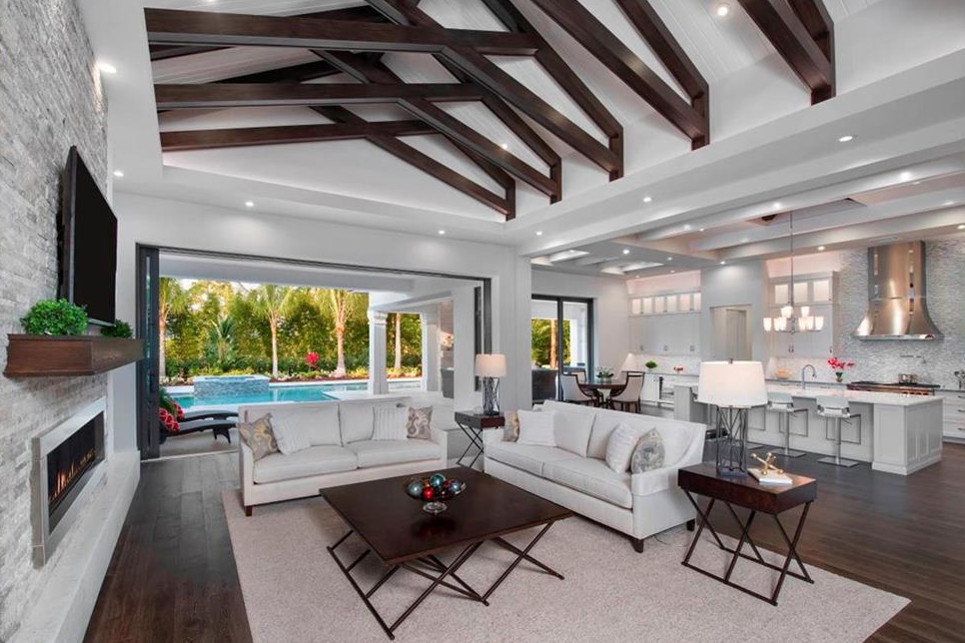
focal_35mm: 17
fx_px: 456
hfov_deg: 93.3
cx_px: 476
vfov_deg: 70.4
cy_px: 325
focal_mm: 16
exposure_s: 1/30
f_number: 14
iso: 640
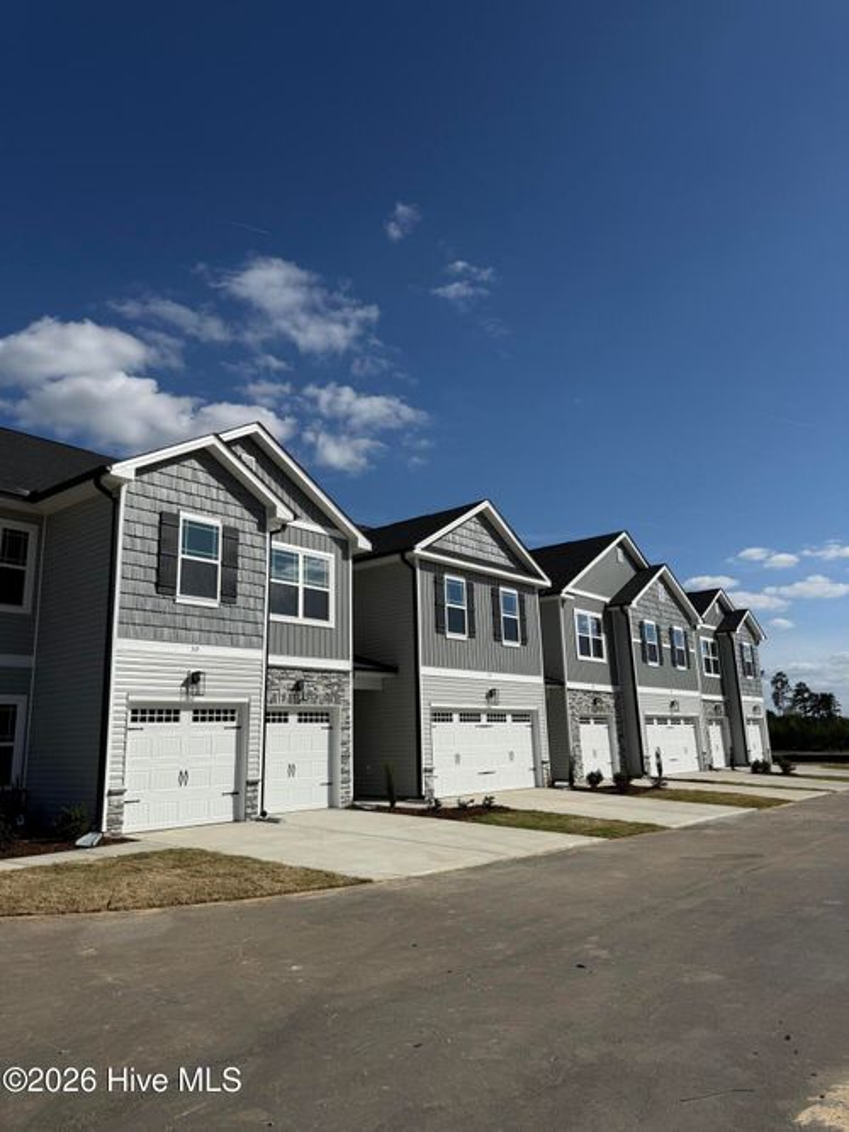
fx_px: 785
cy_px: 566
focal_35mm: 24
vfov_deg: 71.6
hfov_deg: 56.8
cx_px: 424
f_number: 1.78
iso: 80
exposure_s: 1/10309
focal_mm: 6.76
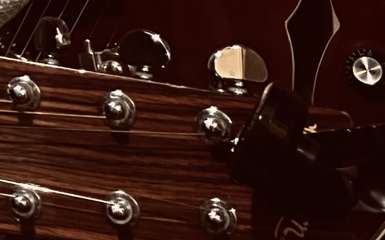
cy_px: -539
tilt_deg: +14.2
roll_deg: -1.0
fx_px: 1574
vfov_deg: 7.4
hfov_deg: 11.3
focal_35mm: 150
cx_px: -584
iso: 640
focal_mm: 5.1
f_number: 1.6
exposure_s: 1/15
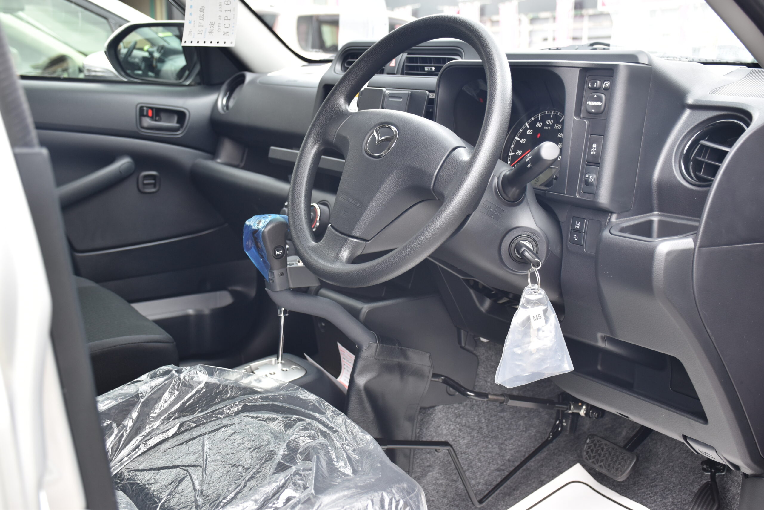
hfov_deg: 43.6
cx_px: 382
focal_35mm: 45
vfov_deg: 29.9
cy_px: 255
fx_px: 955
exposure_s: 1/80
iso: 400
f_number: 4.5
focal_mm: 30
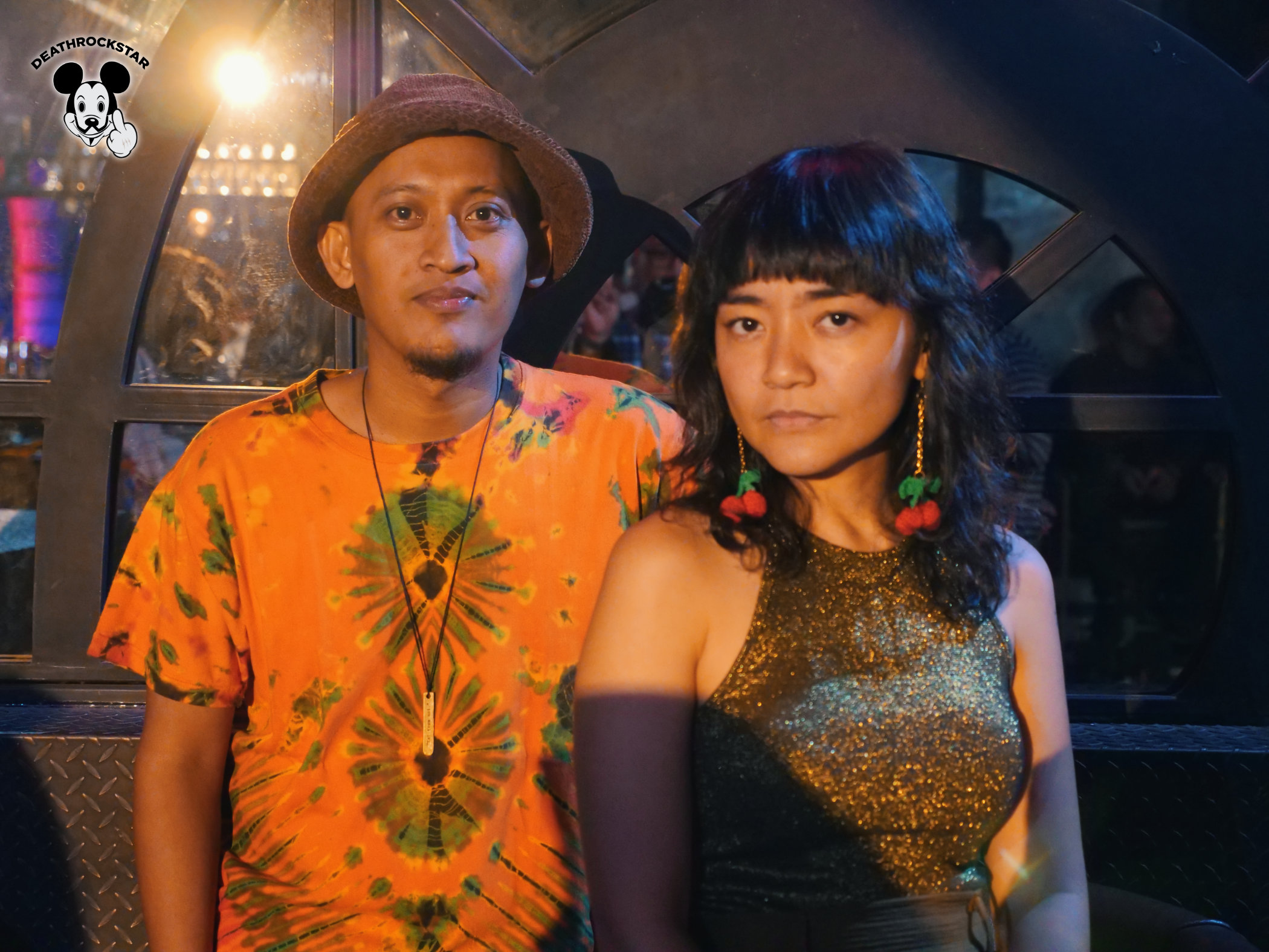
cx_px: 634
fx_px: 2126
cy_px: 476
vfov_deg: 25.2
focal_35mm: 58
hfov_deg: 33.2
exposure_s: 1/30
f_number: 2.8
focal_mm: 29
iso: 3200
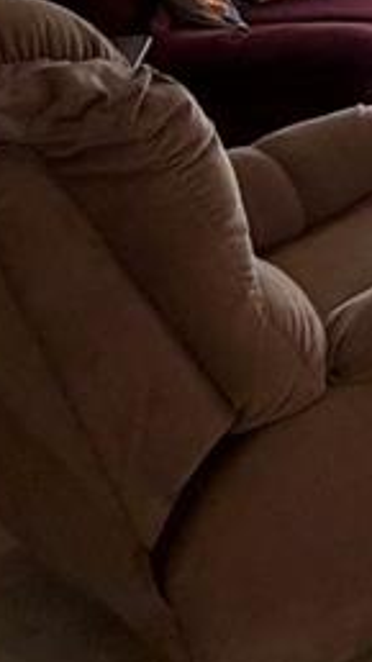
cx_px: 872
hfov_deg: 13.1
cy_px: -38
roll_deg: -2.5
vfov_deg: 27.6
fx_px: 1246
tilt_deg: -11.0
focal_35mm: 71
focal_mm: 2.22
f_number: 2.2
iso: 160
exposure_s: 1/60
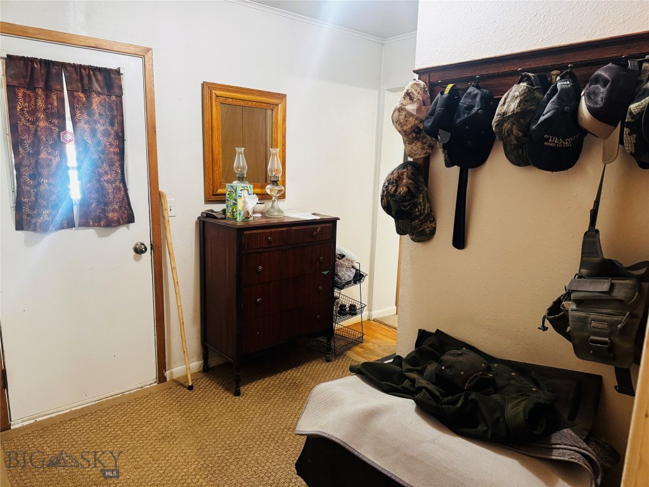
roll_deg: -1.3
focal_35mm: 24
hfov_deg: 71.6
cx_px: 324
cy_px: 244
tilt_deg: -11.8
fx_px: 450
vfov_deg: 56.8
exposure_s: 1/60
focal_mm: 6.76
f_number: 1.78
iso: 500
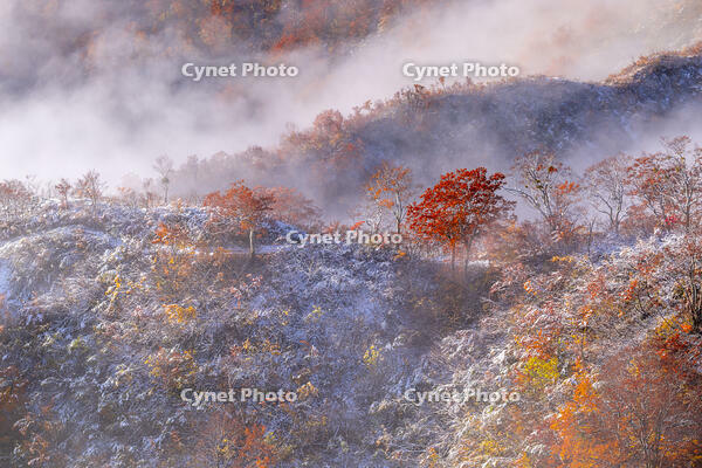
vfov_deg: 8.3
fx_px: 3217
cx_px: 351
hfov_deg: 12.5
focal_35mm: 165
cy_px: 234
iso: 64
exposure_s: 1/25
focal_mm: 165
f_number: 9
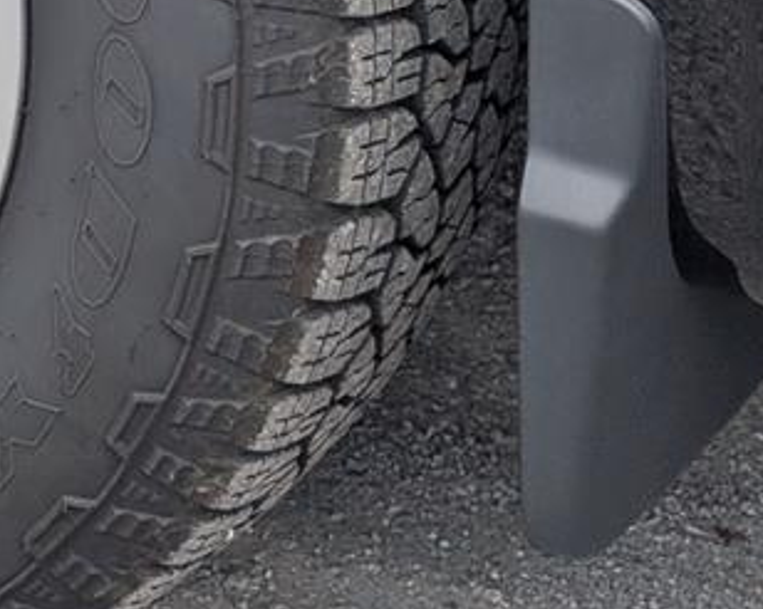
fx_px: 3588
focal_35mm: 159
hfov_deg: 11.7
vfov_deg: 9.5
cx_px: -322
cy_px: -198
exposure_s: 1/270
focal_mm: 6.9
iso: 43
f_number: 1.68
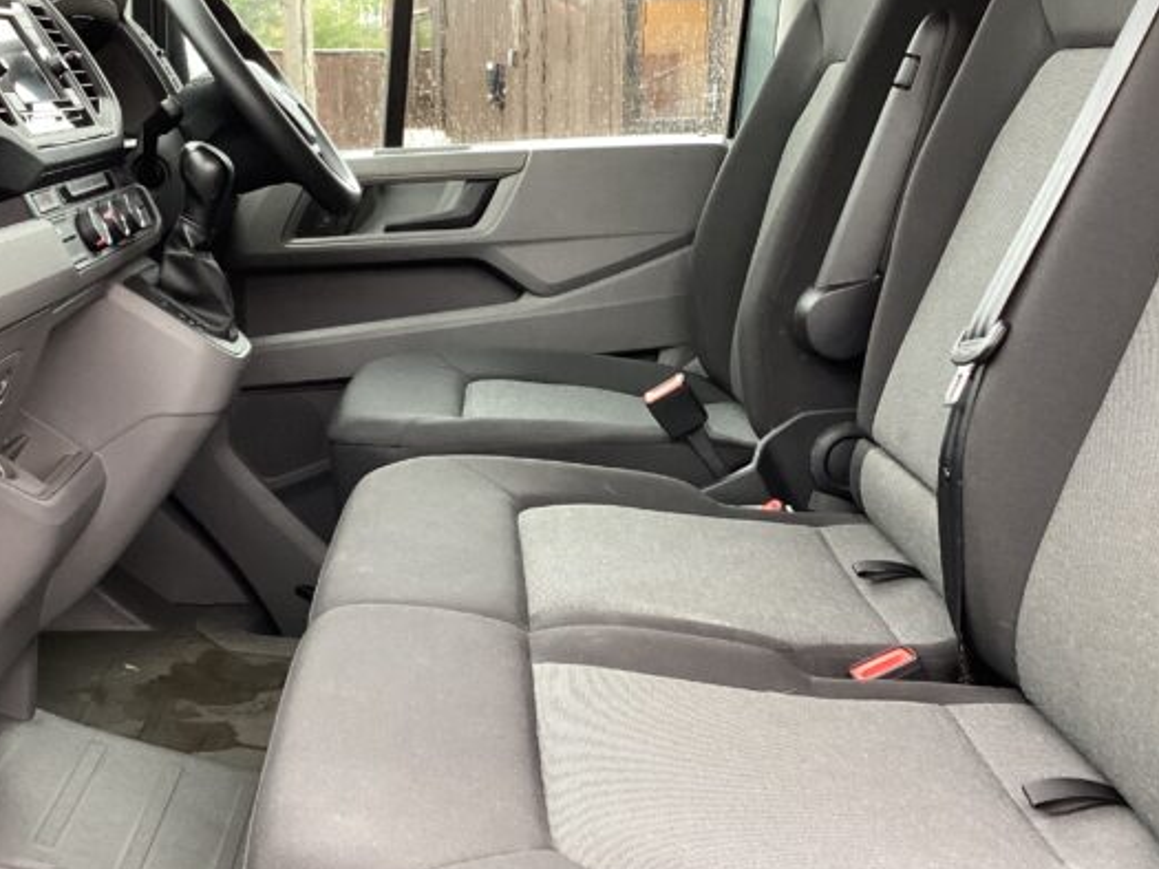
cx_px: 475
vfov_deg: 30.8
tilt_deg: -9.9
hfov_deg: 40.3
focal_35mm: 47
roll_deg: +0.8
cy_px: 354
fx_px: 1574
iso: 125
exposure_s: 1/60
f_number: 2.4
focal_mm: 3.3
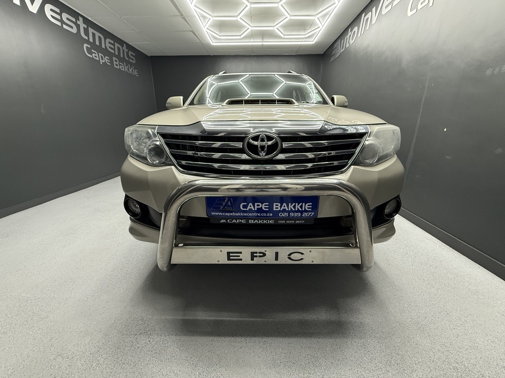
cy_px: 189
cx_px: 252
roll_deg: +0.3
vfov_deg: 85.7
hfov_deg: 102.1
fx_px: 204
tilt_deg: -16.7
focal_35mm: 14
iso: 320
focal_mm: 2.22
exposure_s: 1/100
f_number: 2.2
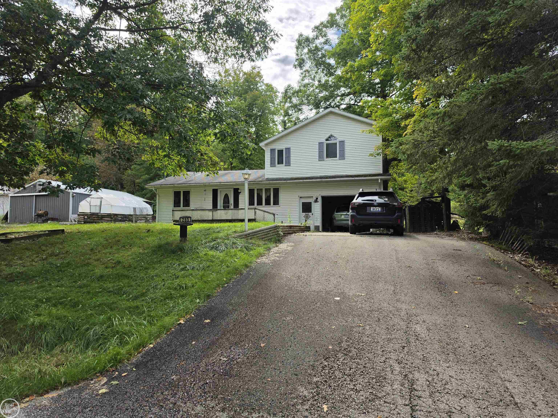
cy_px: 209
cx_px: 279
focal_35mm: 23
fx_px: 371
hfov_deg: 73.9
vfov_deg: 58.9
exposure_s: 1/6571
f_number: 1.4
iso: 64
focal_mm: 6.5
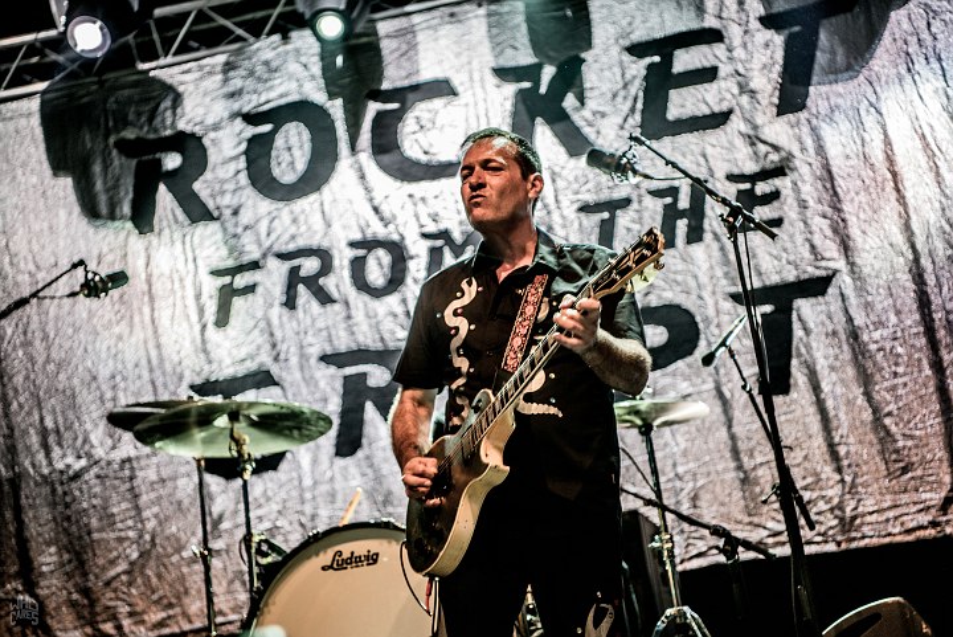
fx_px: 1854
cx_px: 476
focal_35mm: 70
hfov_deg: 28.8
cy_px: 318
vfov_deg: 19.5
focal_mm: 70
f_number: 2.8
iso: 800
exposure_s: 1/100
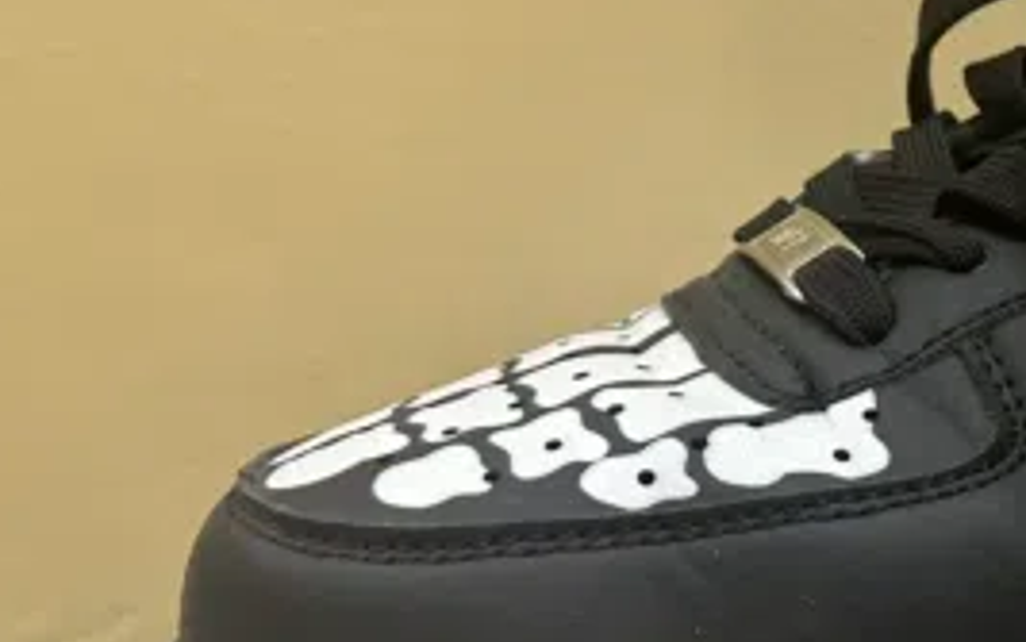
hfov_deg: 29.3
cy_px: 227
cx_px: 1199
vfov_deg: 21.2
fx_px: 1706
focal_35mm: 61
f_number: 1.78
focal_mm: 6.86
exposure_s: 1/60
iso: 320
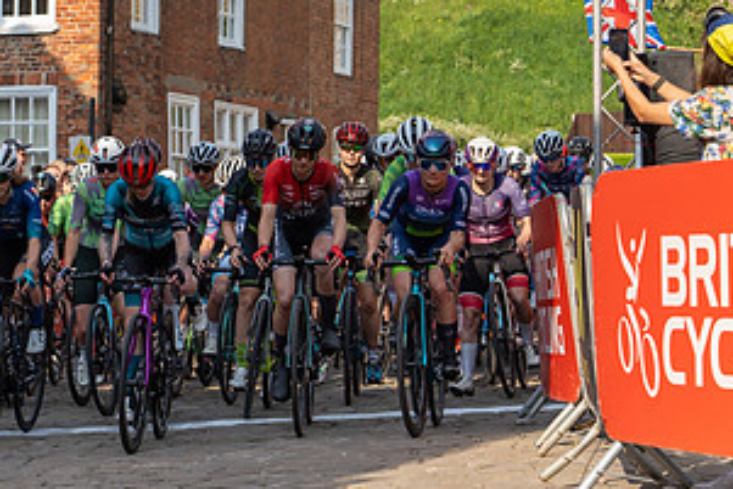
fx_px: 2750
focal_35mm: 135
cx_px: 141
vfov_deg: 10.1
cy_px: 67
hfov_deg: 15.1
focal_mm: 70
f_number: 4
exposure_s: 1/1000
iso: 200
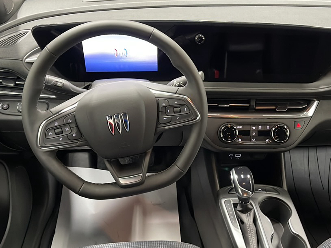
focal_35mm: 33
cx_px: 188
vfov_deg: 42.9
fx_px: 315
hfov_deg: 55.2
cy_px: 130
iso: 640
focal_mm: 5.1
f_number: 1.6
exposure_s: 1/40
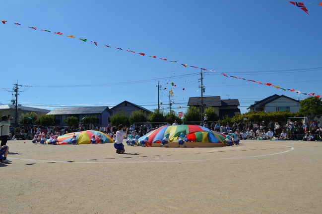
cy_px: 107
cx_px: 161
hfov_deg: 62.0
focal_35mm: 30
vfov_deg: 43.4
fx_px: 268
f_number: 10
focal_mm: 20
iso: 100
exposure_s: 1/400
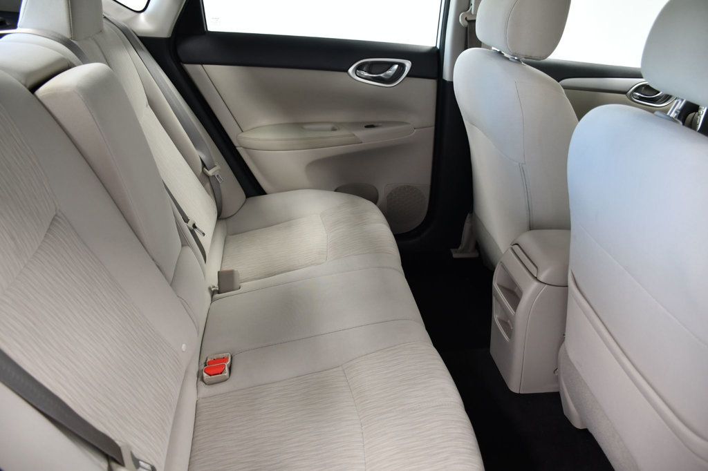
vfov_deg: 47.9
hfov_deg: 67.4
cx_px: 354
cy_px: 236
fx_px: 531
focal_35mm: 27
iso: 400
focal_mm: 18
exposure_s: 1/60
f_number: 4
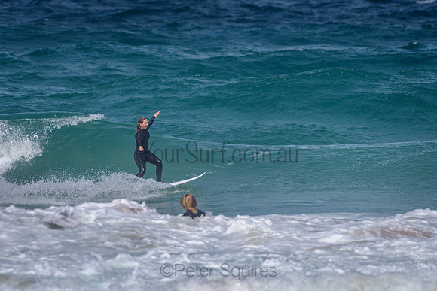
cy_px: 125
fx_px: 7447
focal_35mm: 613
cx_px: 179
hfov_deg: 3.4
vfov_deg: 2.2
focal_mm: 500
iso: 90
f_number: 5.6
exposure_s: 1/2000
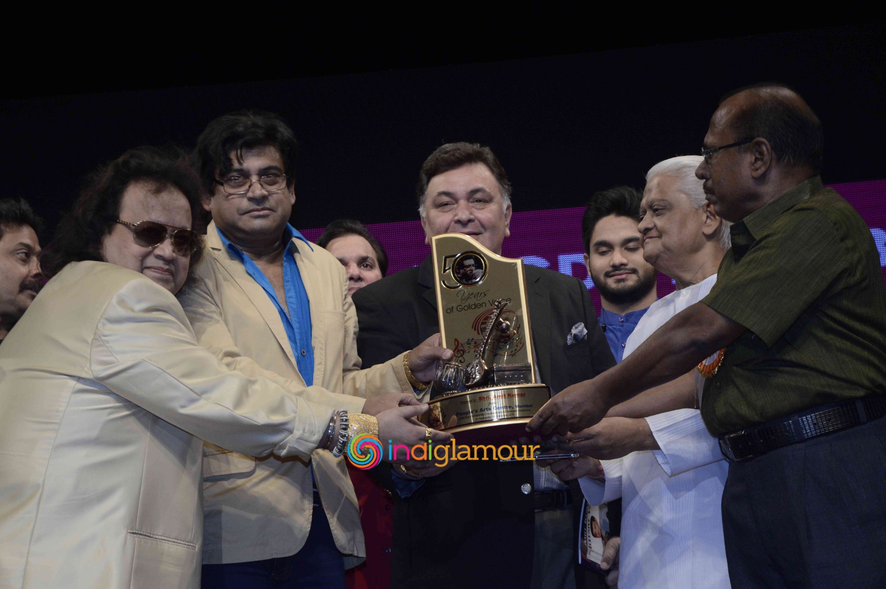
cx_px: 443
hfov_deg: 19.5
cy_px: 294
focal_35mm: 105
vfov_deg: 13.0
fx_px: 2582
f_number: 7.1
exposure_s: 1/160
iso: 800
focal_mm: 70
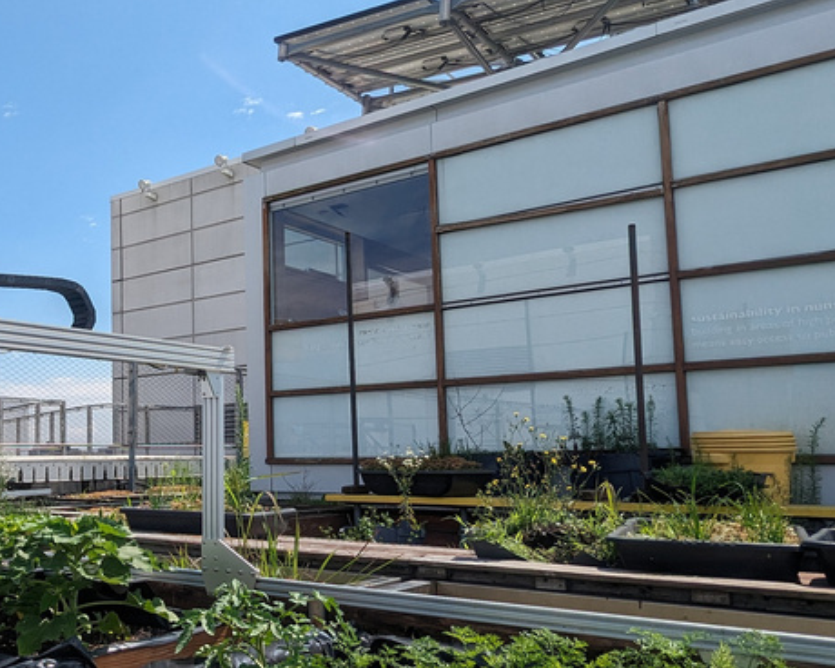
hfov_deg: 49.0
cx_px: 140
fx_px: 840
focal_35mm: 34
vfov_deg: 43.3
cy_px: 378
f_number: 2.2
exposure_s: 1/2075
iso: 49
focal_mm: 2.35
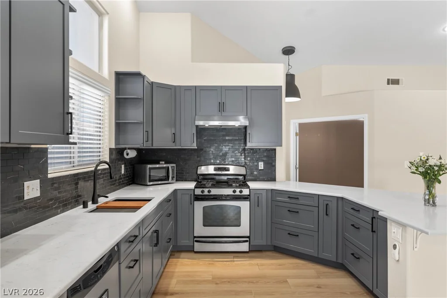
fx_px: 298
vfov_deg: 53.1
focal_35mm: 24
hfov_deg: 73.7
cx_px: 224
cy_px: 149
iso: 400
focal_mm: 24
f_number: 8
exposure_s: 1
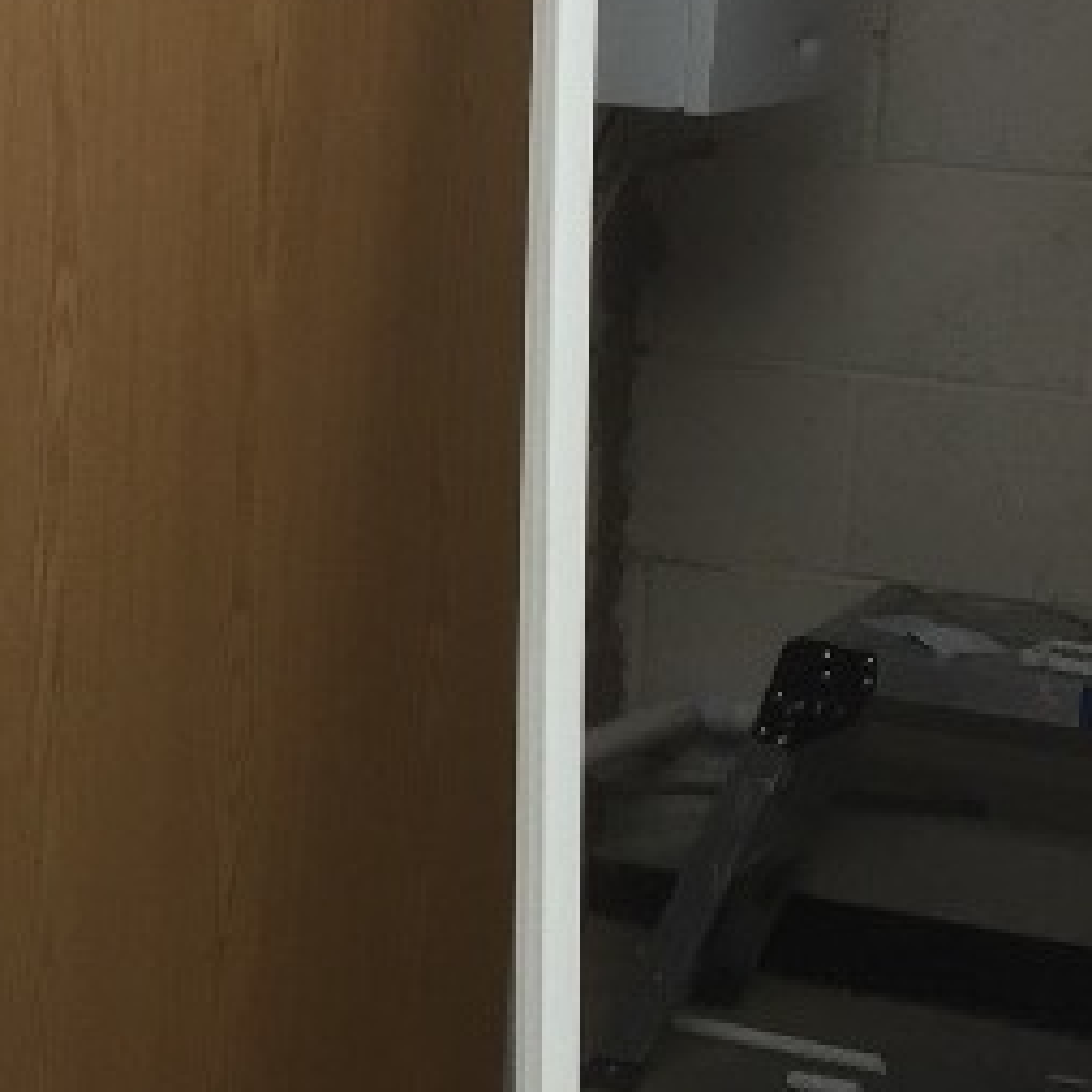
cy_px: 176
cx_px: -838
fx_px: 4319
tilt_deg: -8.4
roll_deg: +0.1
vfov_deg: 14.3
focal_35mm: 121
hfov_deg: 13.1
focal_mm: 4.15
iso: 32
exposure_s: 1/50
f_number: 2.2
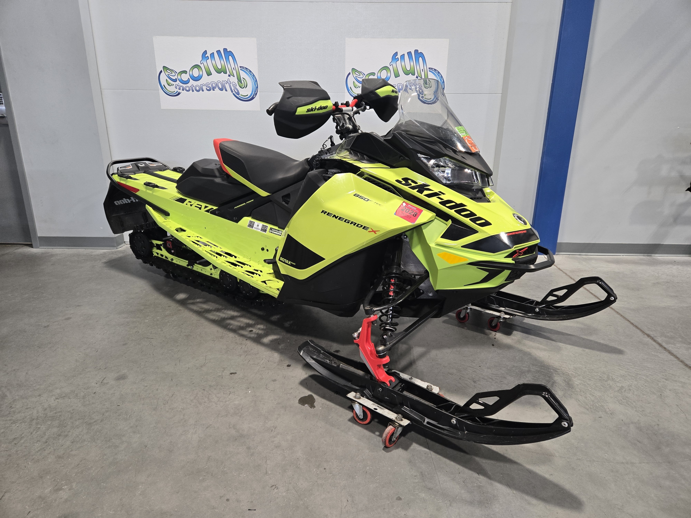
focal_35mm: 23
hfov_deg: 73.9
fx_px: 459
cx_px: 346
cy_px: 259
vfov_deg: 58.9
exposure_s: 1/120
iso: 200
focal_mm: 5.4
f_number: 1.8
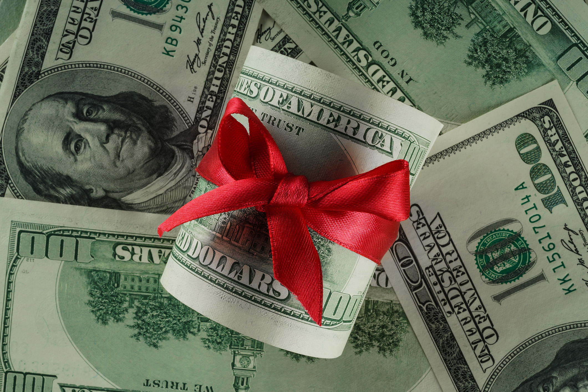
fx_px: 817
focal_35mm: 50
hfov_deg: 39.6
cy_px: 196
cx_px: 294
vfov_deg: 27.0
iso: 100
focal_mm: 50
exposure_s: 1/160
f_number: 22
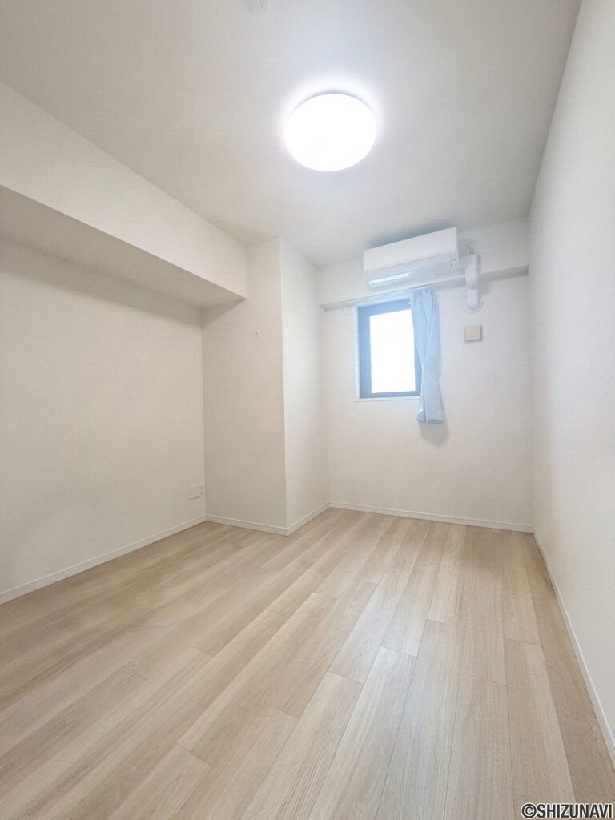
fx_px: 332
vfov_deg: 102.1
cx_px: 308
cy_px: 410
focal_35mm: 14
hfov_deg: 85.7
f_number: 2.2
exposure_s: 1/100
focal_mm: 1.83
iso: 119
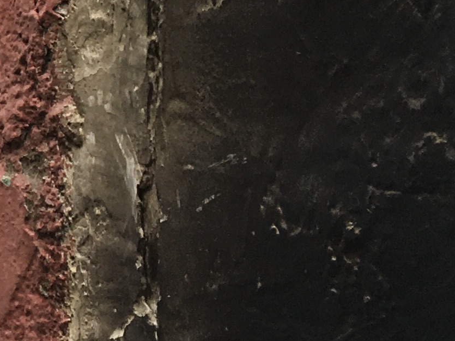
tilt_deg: +6.2
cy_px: -62
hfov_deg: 12.9
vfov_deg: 10.4
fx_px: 1840
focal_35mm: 140
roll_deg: -1.3
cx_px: -344
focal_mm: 4.15
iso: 25
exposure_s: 1/256
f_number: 2.2
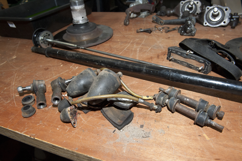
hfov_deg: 67.4
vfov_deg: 47.9
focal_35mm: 27
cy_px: 80
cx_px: 121
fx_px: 181
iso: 3200
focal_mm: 27
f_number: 9
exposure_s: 1/160
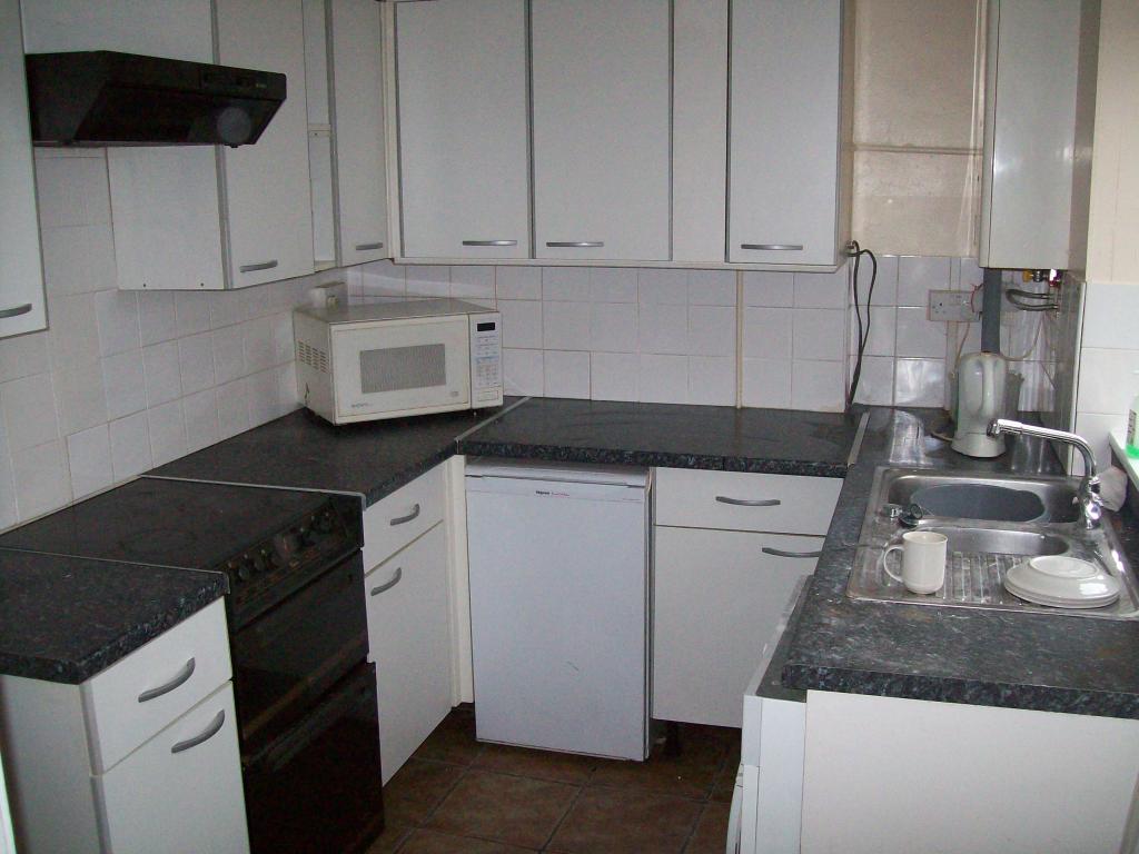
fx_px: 1185
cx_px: 570
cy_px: 427
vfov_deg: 39.7
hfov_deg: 51.4
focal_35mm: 36
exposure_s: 1/64
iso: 200
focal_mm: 6
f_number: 2.7
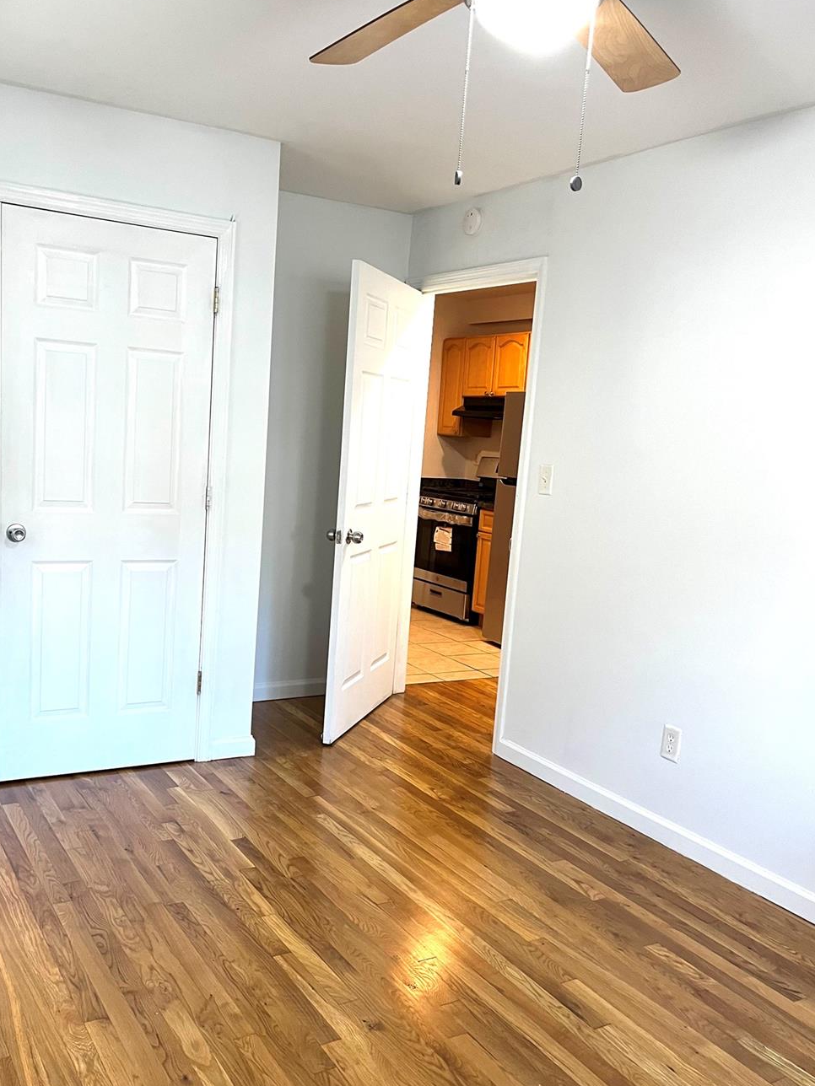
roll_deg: -3.4
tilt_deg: -9.2
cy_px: 567
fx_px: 973
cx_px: 370
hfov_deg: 45.4
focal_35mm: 31
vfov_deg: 58.3
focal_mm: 5.1
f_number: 1.6
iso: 160
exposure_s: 1/60
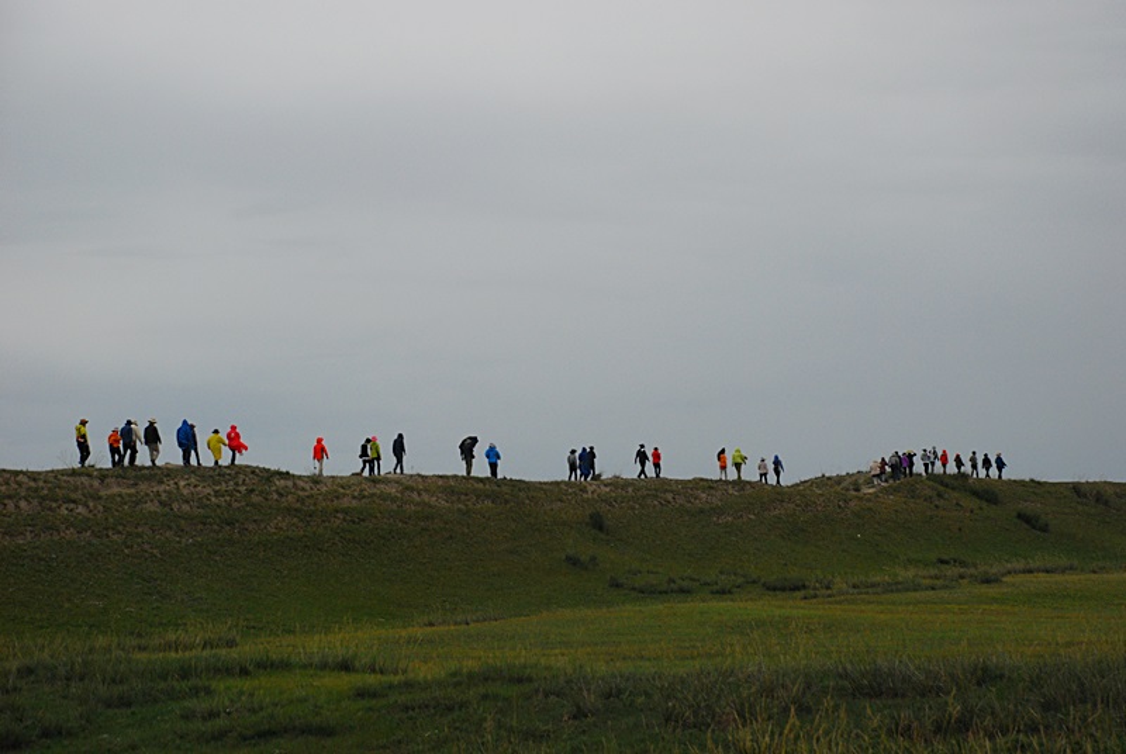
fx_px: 3101
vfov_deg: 13.9
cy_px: 377
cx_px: 563
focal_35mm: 99
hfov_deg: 20.6
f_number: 6.3
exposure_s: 1/1600
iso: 400
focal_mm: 66
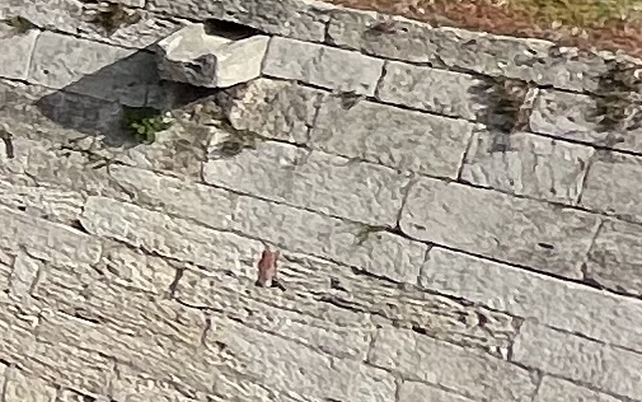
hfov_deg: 10.8
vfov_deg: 11.9
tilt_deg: -15.7
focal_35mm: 110
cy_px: 131
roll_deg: -0.5
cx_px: -1379
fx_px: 1925
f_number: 1.8
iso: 32
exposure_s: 1/1647
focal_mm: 1.57
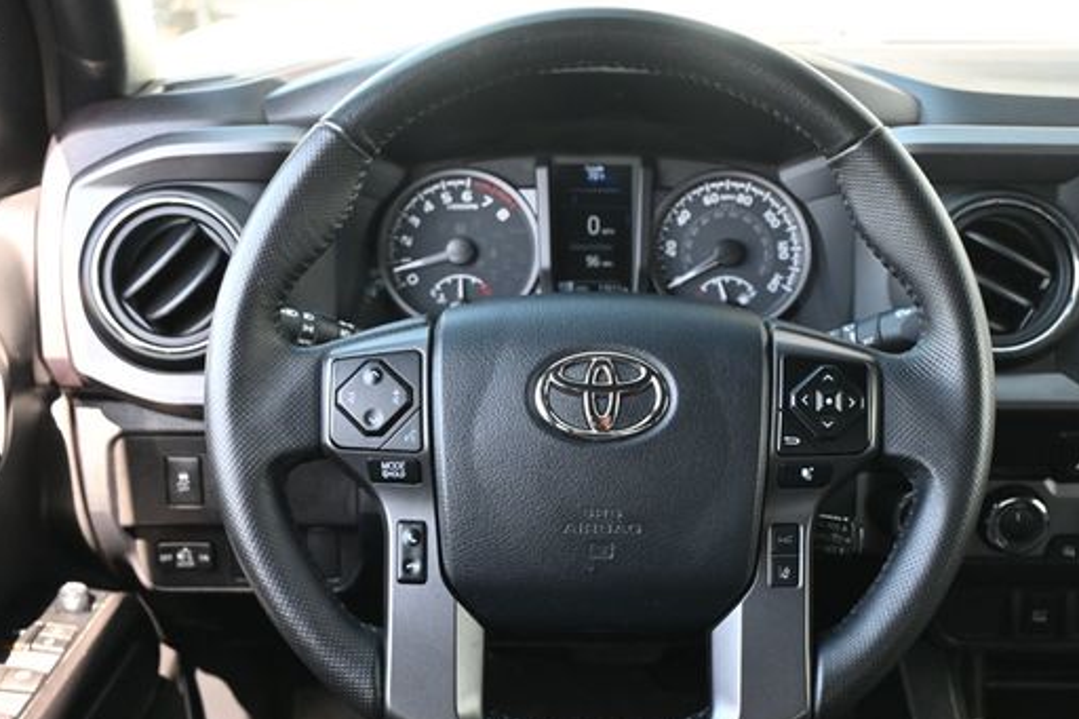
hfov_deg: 42.8
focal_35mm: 46
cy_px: 407
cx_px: 594
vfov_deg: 29.2
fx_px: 1376
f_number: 4.2
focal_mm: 24.5
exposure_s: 1/125
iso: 900
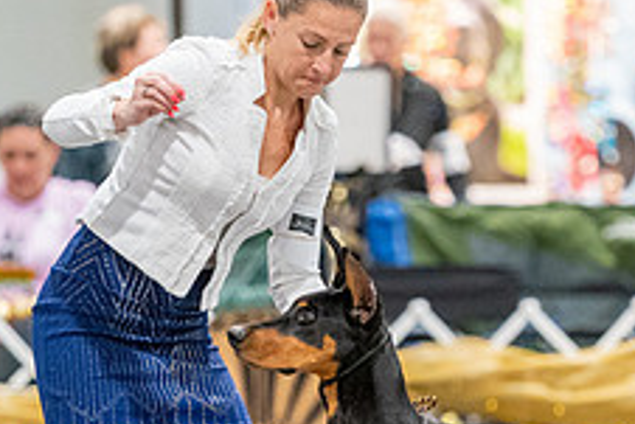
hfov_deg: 4.0
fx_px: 9072
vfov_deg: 2.7
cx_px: 436
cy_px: 378
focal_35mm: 514
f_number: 2.8
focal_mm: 200
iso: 6400
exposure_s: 1/250
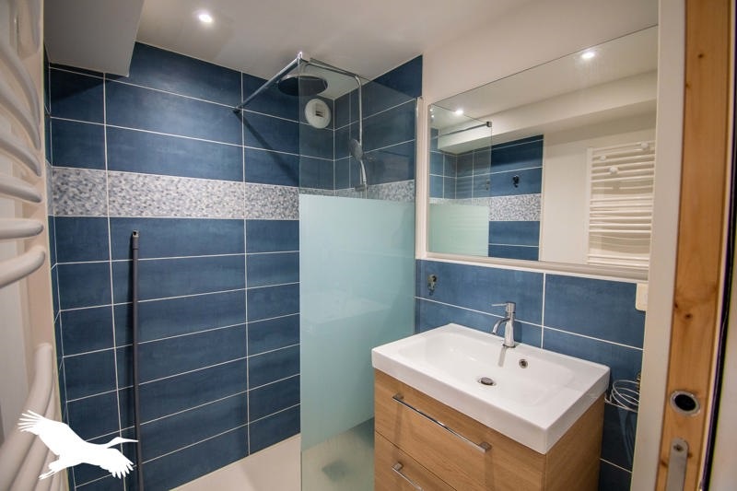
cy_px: 246
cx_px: 368
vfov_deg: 77.3
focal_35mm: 15
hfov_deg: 100.4
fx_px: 307
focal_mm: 10
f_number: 4.5
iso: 640
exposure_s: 1/80
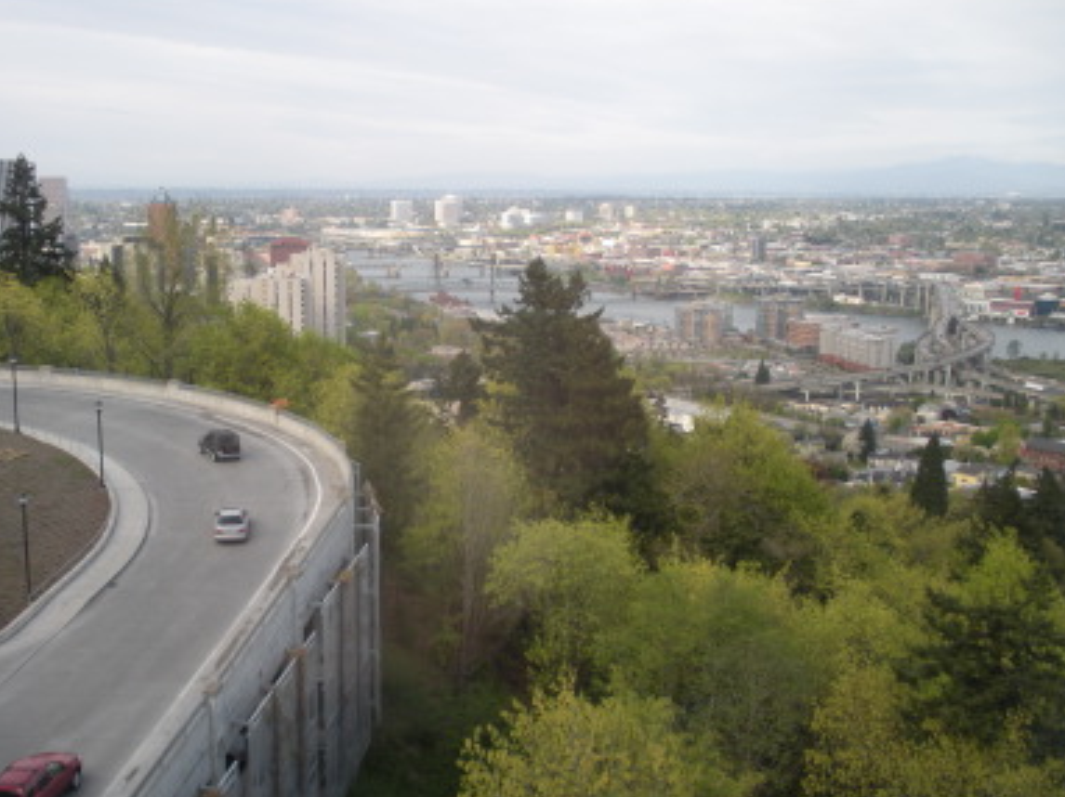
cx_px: 496
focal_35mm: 43
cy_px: 412
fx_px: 1322
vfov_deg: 33.6
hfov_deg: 43.8
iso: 64
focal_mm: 6.3
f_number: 3.5
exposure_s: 1/137
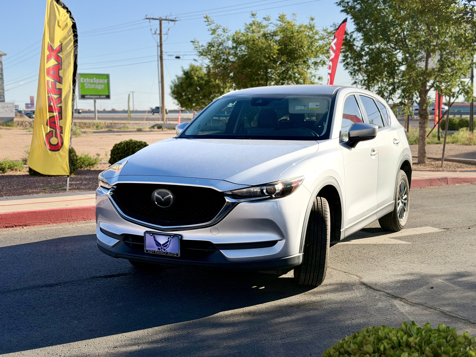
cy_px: 178
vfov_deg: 30.3
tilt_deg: -6.2
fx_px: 660
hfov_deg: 39.7
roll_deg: +1.1
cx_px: 238
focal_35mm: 48
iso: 80
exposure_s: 1/3226
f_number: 1.78
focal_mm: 6.76
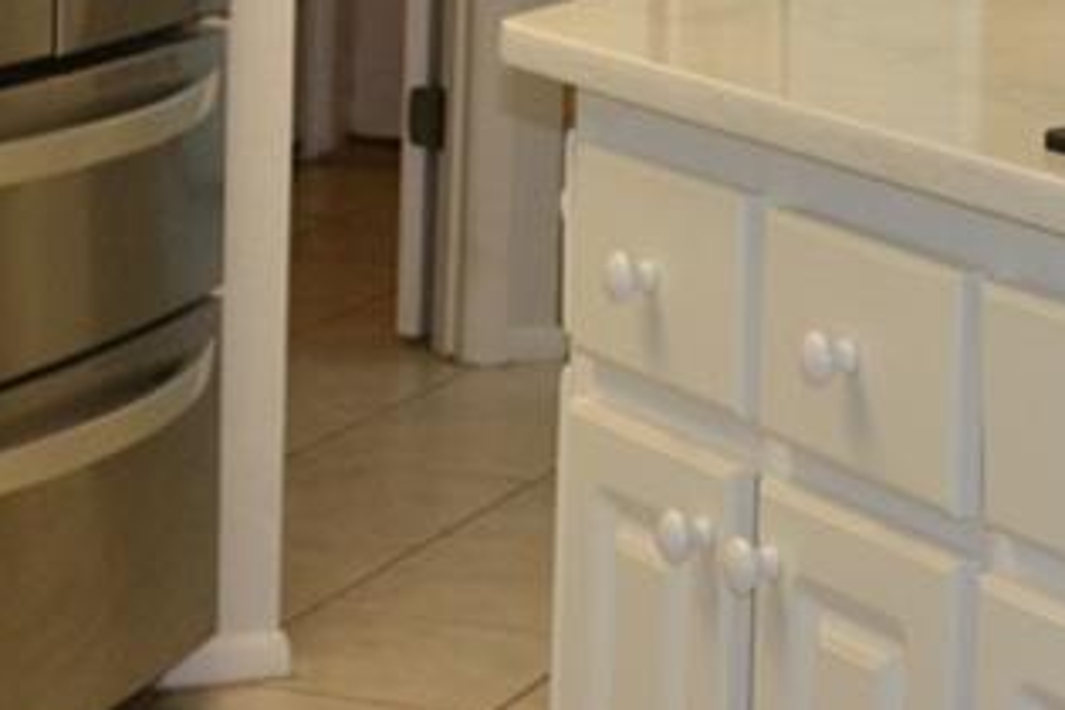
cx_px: 561
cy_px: -747
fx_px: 4053
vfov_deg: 9.3
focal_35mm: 137
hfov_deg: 15.0
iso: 400
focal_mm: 18
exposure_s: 1/125
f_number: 4
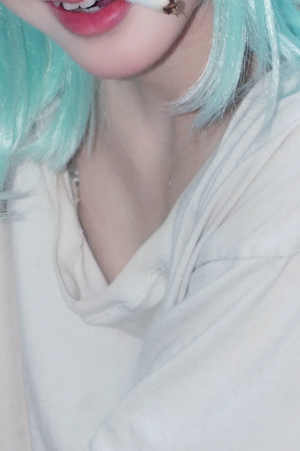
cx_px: 52
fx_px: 3626
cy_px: 243
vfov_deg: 7.1
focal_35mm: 290
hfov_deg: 4.7
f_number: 5.6
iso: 400
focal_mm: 50
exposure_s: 1/160
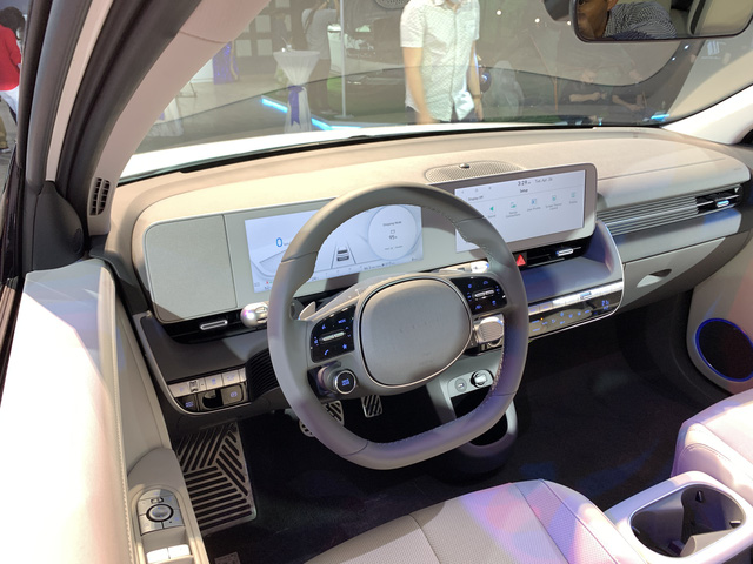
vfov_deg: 53.1
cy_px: 282
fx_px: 566
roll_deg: +0.0
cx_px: 376
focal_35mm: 26
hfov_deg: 67.3
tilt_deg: -24.8
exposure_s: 1/59
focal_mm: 4.25
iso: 80
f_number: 1.8
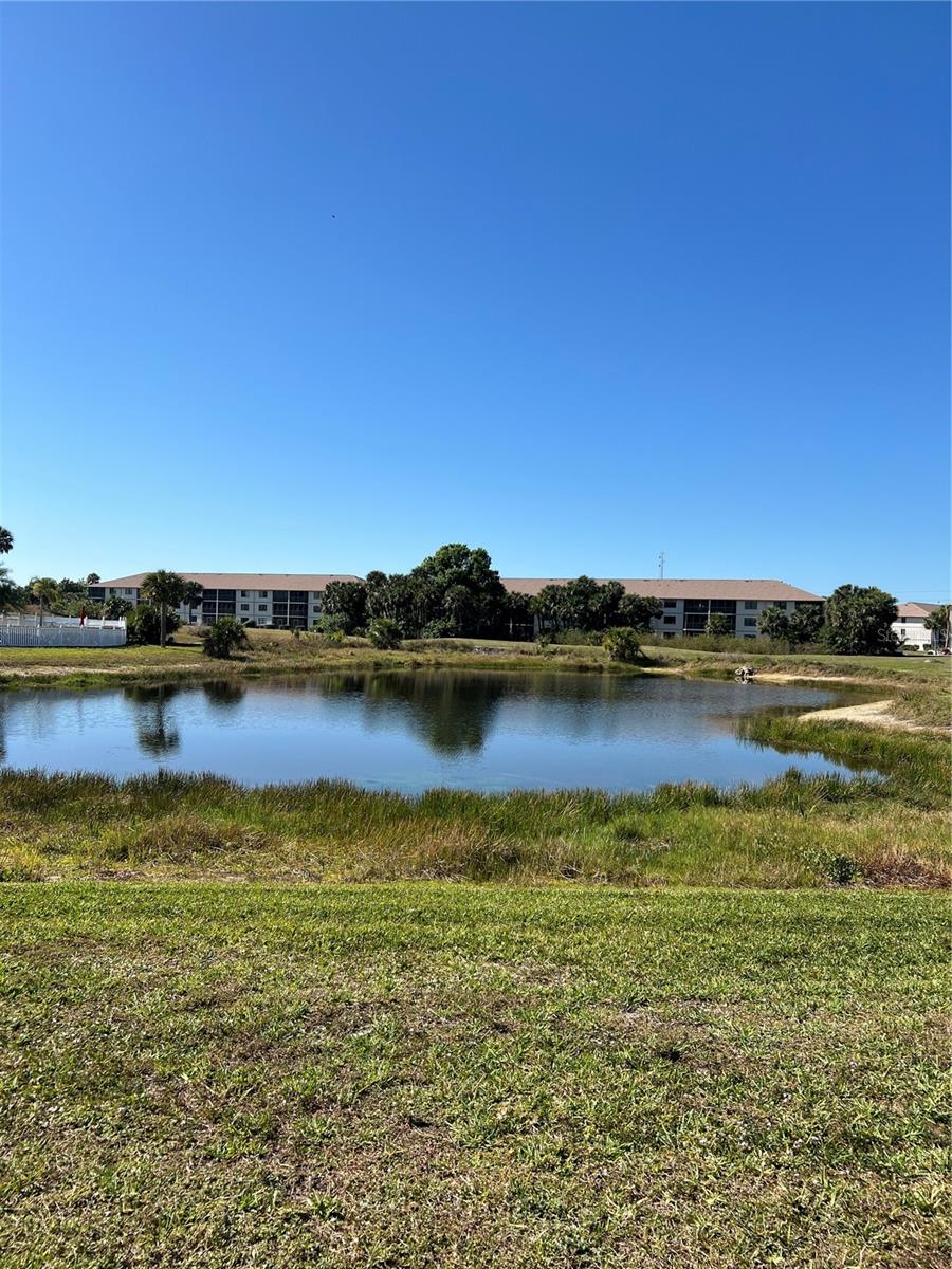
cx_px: 476
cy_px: 634
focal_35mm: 26
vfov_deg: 67.3
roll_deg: -2.0
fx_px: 953
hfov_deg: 53.1
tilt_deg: -0.8
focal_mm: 5.7
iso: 50
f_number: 1.5
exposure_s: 1/4630
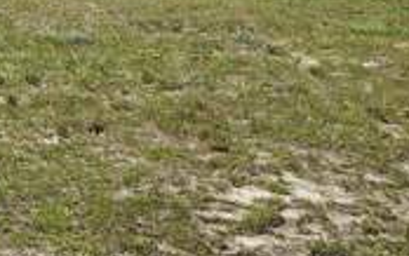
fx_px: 1249
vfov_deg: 11.3
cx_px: -404
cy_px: -115
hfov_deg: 15.1
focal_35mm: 112
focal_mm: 5.4
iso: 25
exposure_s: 1/3363
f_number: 1.8
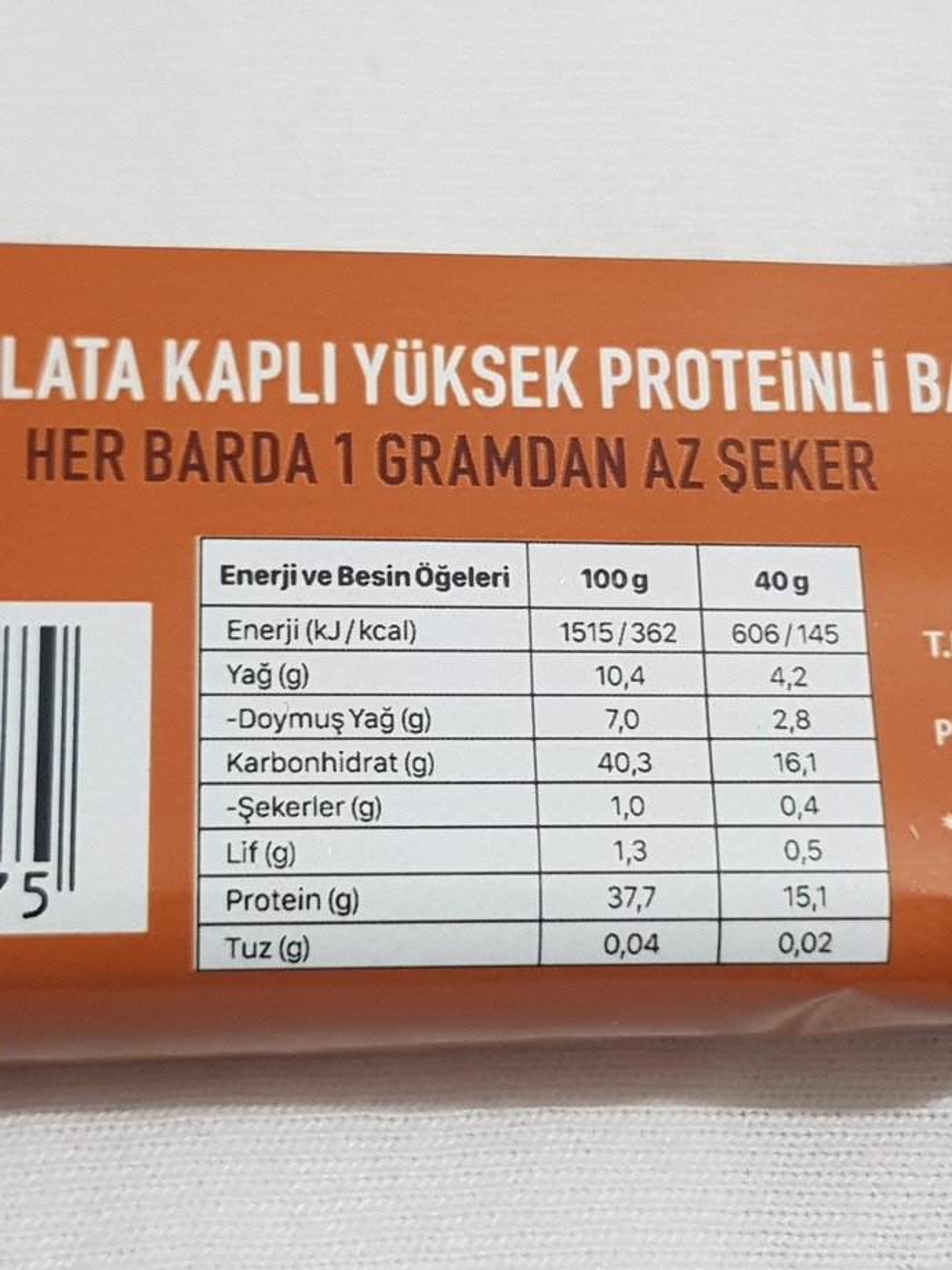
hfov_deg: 53.1
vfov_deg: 67.3
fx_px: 953
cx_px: 476
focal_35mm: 26
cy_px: 635
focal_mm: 4.2
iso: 200
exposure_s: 1/17
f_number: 1.7
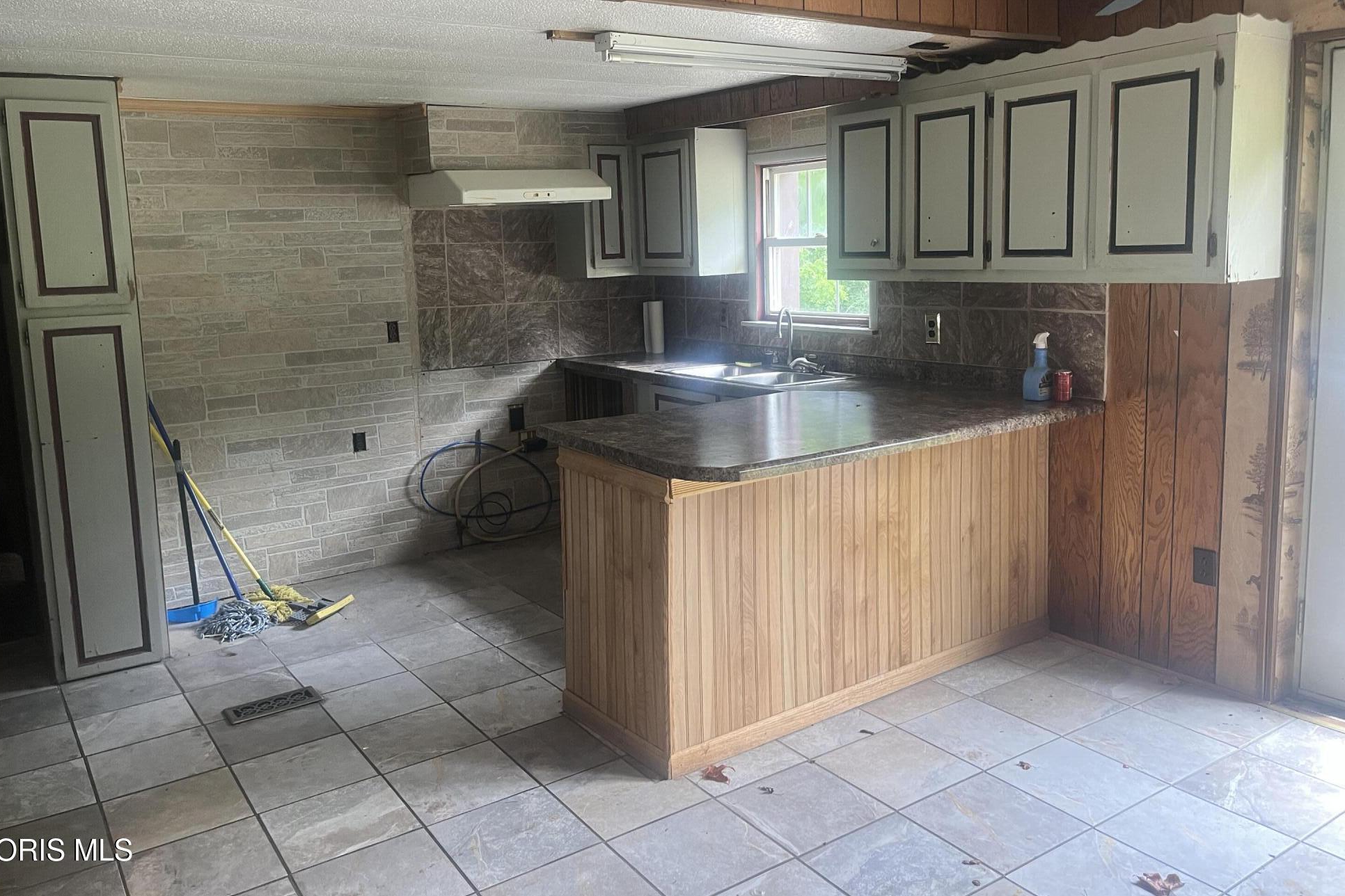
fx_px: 1046
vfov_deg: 46.2
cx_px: 666
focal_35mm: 28
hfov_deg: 65.5
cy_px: 376
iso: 125
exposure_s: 1/98
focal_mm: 5.1
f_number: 1.6
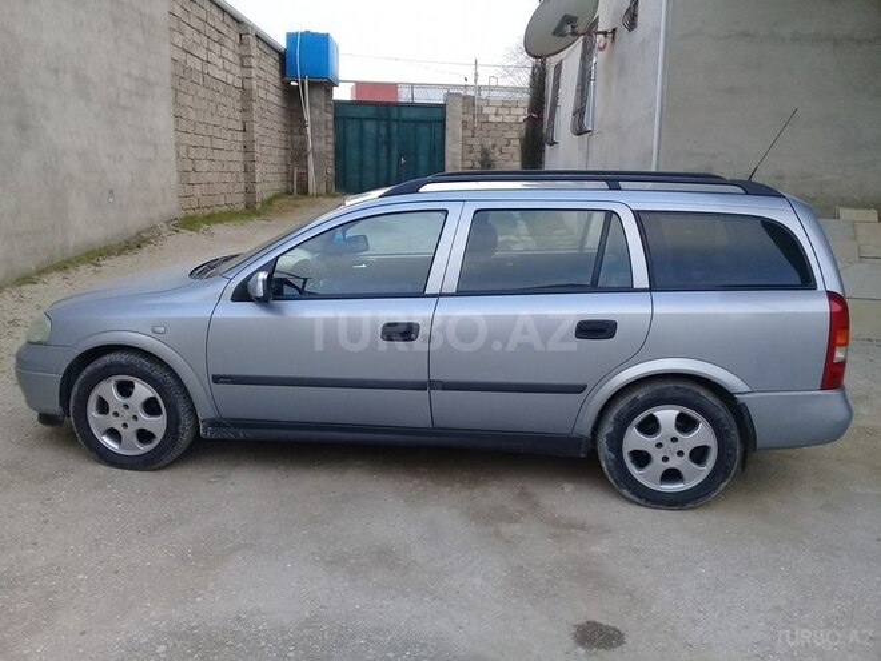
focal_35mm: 31
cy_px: 330
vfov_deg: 45.4
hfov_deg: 58.4
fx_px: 789
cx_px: 440
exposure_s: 1/101
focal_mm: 3.3
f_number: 2.2
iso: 50
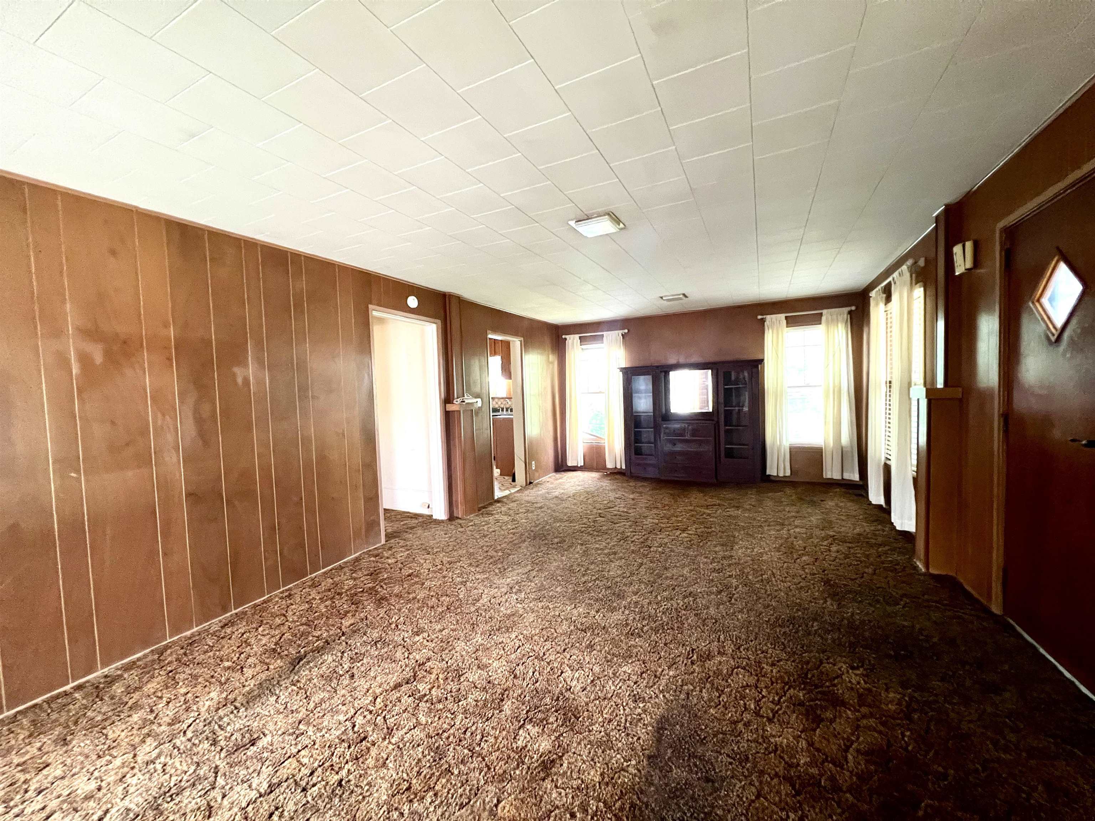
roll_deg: +1.5
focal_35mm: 13
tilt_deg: -2.7
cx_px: 548
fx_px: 411
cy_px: 410
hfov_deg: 106.2
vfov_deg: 89.9
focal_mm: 1.57
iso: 640
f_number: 1.8
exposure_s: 1/60
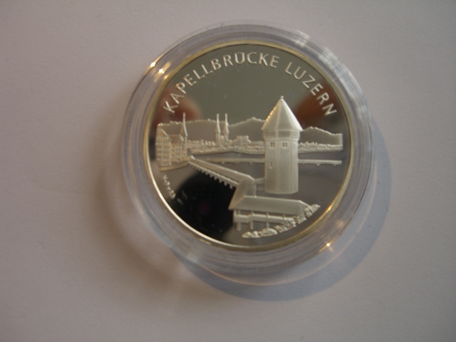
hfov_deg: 49.0
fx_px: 501
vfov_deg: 37.7
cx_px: 228
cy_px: 171
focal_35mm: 38
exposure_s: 1/80
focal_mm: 7.9
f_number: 2.8
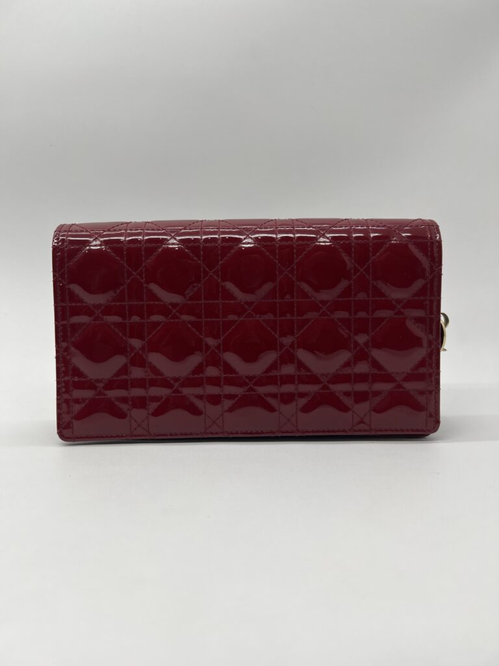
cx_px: 250
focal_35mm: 26
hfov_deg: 53.1
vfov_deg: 67.3
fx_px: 500
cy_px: 333
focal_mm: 5.7
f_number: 1.5
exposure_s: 1/194
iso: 40
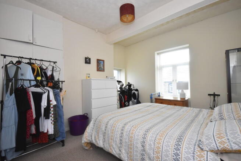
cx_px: 120
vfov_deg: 77.4
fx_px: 100
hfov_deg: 100.4
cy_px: 80
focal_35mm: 15
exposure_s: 1/125
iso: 1600
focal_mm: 10
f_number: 4
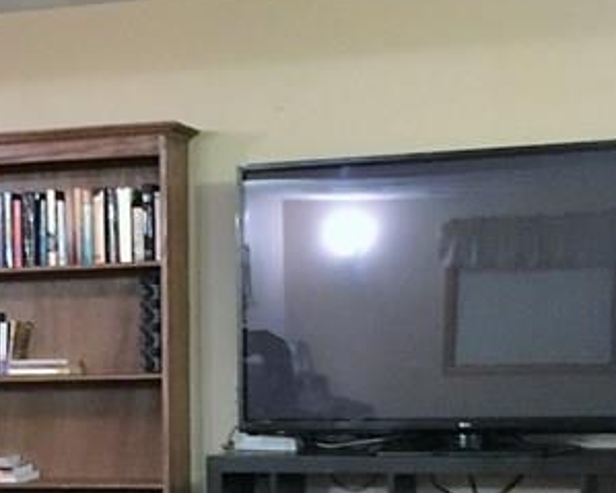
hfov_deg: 19.3
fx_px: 1768
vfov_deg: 15.4
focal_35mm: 97
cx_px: 21
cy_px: 565
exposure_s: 1/15
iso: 320
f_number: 2.2
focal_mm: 4.15
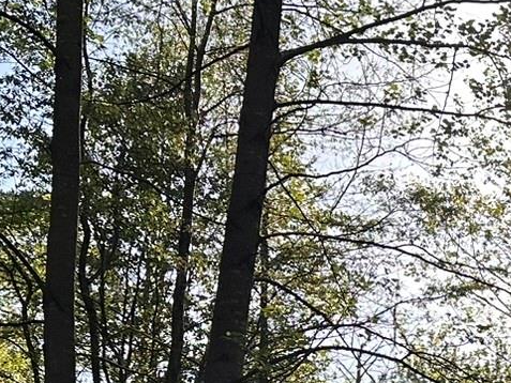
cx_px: 737
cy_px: 482
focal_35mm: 103
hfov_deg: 17.4
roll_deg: -0.7
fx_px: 1521
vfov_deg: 13.9
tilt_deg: +11.9
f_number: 1.78
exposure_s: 1/3861
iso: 80
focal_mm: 6.86
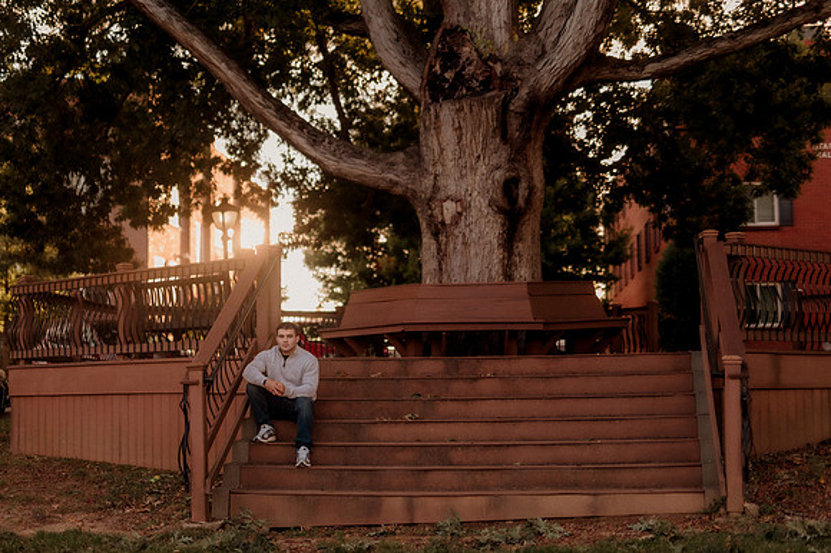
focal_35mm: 62
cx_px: 316
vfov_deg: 21.7
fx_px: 1439
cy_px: 260
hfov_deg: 32.1
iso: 250
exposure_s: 1/1000
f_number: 1.4
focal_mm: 50
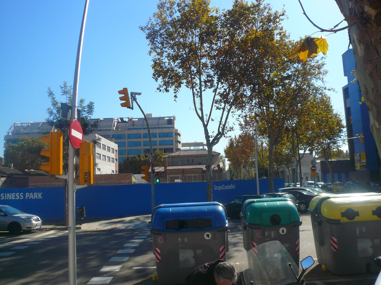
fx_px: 330
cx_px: 190
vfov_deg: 46.8
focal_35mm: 30
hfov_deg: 60.0
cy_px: 142
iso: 100
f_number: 8
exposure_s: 1/200
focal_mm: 4.9
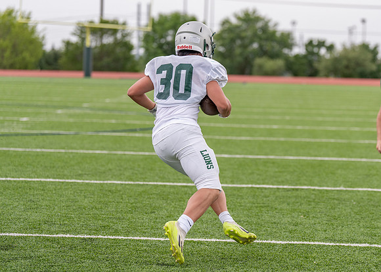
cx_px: 256
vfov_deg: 10.8
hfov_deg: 15.0
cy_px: 148
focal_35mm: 133
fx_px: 1443
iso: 500
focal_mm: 101
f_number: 2.8
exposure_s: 1/3200
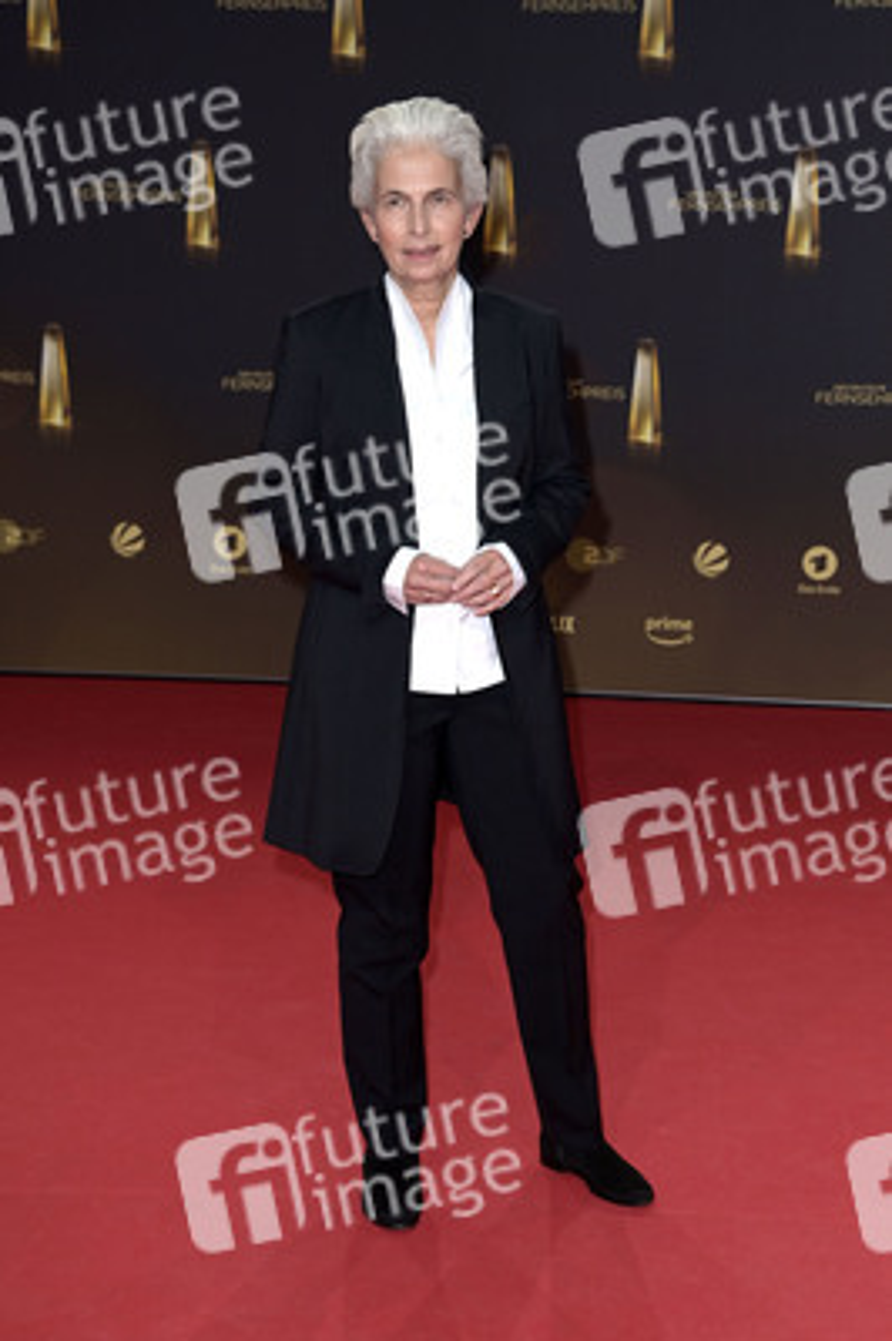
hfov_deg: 20.9
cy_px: 670
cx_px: 446
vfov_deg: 31.0
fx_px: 2420
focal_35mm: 65
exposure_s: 1/250
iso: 800
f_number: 6.3
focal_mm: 65
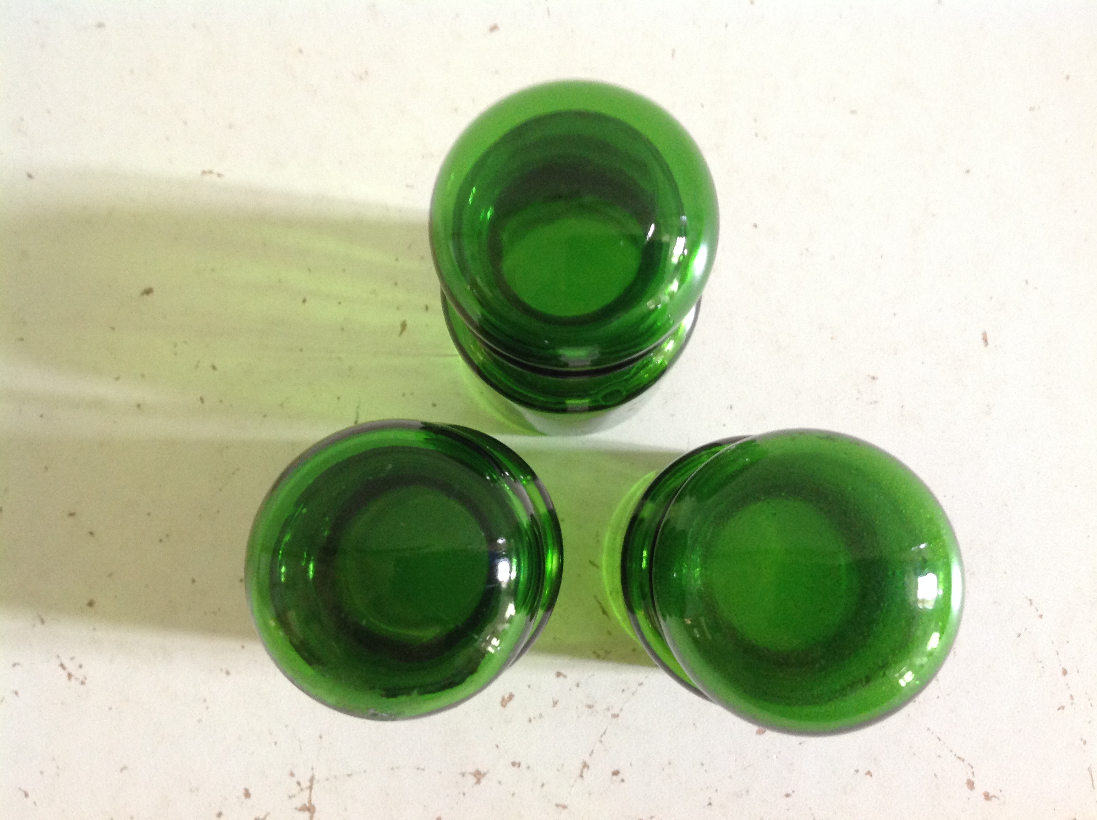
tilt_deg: -83.0
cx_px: 548
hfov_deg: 52.7
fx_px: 1108
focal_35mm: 35
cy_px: 410
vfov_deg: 40.6
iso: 200
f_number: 2.4
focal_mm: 4.28
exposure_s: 1/15
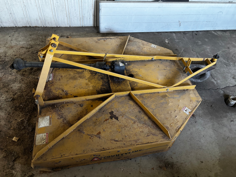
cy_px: 88
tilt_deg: -48.9
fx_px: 177
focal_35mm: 26
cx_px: 118
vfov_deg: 53.1
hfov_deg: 67.3
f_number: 1.6
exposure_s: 1/40
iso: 640
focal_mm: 5.96
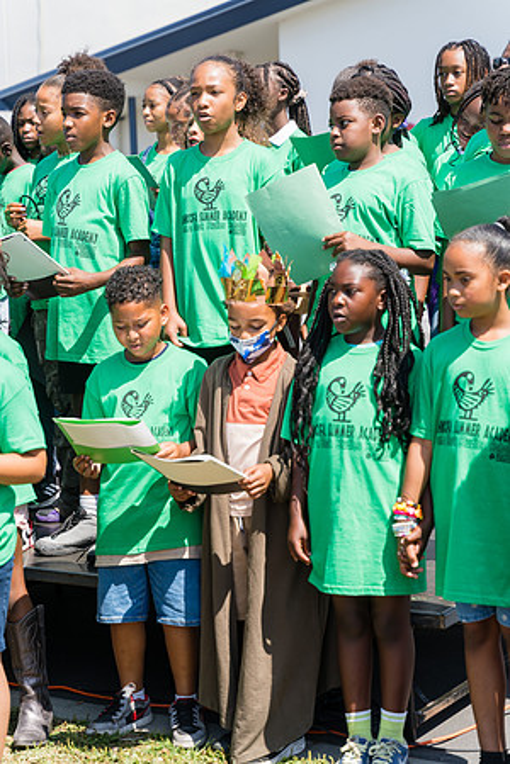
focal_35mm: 75
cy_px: 382
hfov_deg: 18.2
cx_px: 255
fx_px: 1594
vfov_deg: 27.0
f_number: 4
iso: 100
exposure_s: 1/500
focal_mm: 75
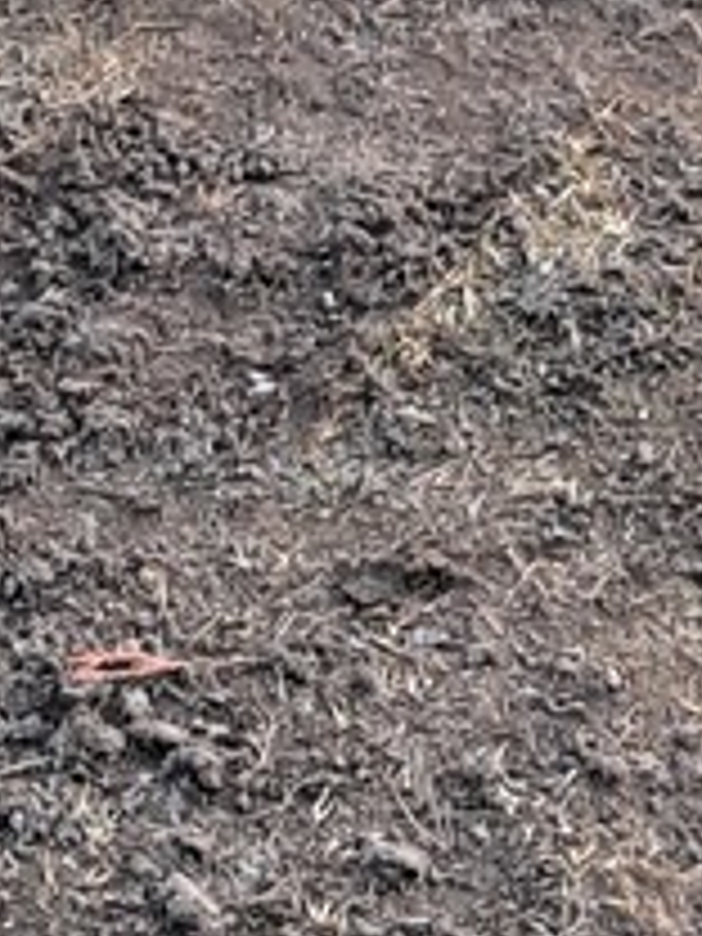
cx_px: 666
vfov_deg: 10.3
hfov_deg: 8.0
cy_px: -522
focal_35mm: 185
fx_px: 5002
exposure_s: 1/50
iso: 125
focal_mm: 5.23
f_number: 1.8
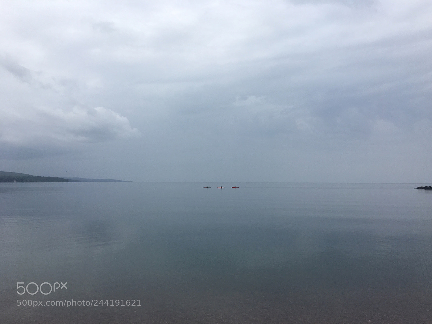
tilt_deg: +3.9
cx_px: 216
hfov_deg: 61.7
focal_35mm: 29
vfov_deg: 48.2
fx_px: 362
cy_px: 162
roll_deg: -0.9
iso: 25
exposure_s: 1/1570
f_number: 2.2
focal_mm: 4.15
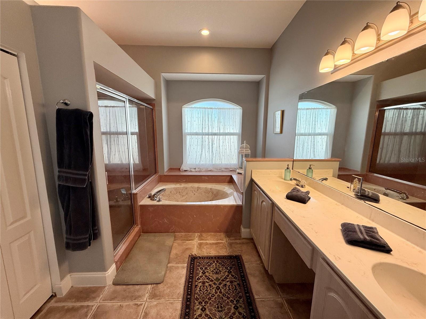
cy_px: 160
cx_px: 213
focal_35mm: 14
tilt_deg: -8.3
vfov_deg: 85.7
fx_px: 172
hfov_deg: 102.1
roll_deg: -0.1
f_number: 2.2
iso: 64
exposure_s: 1/121
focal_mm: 2.22
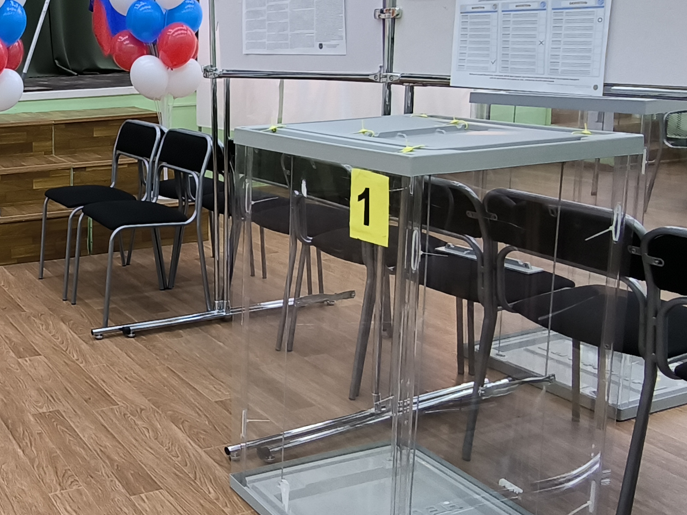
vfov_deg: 34.7
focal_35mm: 41
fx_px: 814
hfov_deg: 40.7
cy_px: 164
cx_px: 19
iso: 250
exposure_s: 1/33.3
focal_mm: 1.91
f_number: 2.2
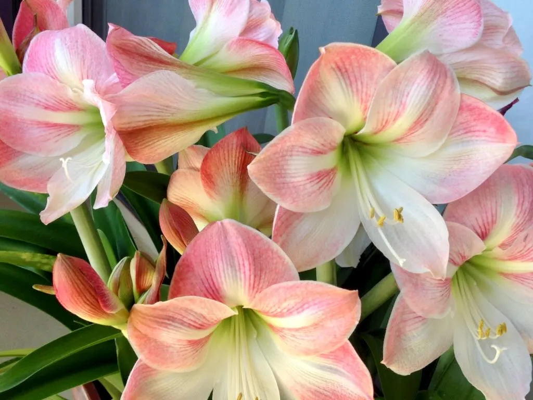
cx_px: 266
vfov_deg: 42.9
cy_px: 200
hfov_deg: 55.4
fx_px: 508
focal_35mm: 33
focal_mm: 4.12
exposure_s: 1/151
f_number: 2.4
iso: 50
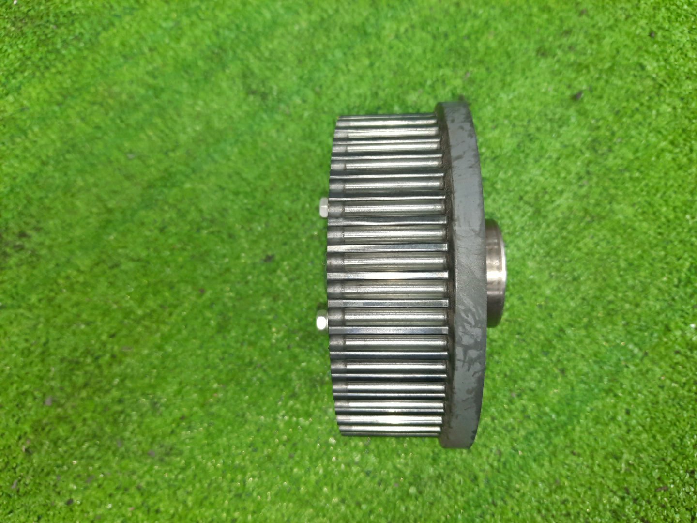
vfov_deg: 54.9
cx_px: 348
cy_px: 262
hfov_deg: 69.4
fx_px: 503
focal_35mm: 25
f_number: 2
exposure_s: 1/50
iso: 173
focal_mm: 4.6
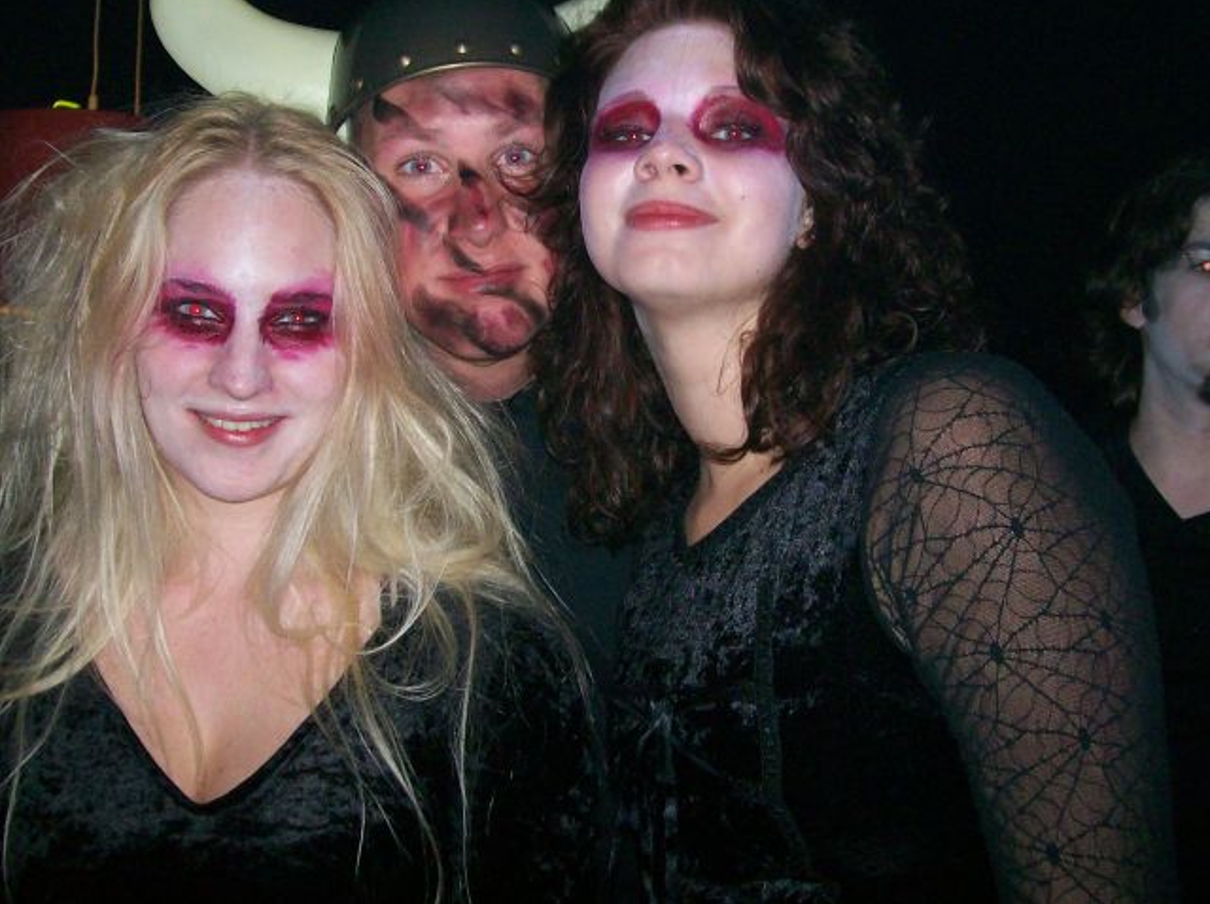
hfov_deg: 42.1
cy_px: 373
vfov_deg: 32.0
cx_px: 575
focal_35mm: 45
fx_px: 1571
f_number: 2.7
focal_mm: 6
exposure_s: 1/64
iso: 140
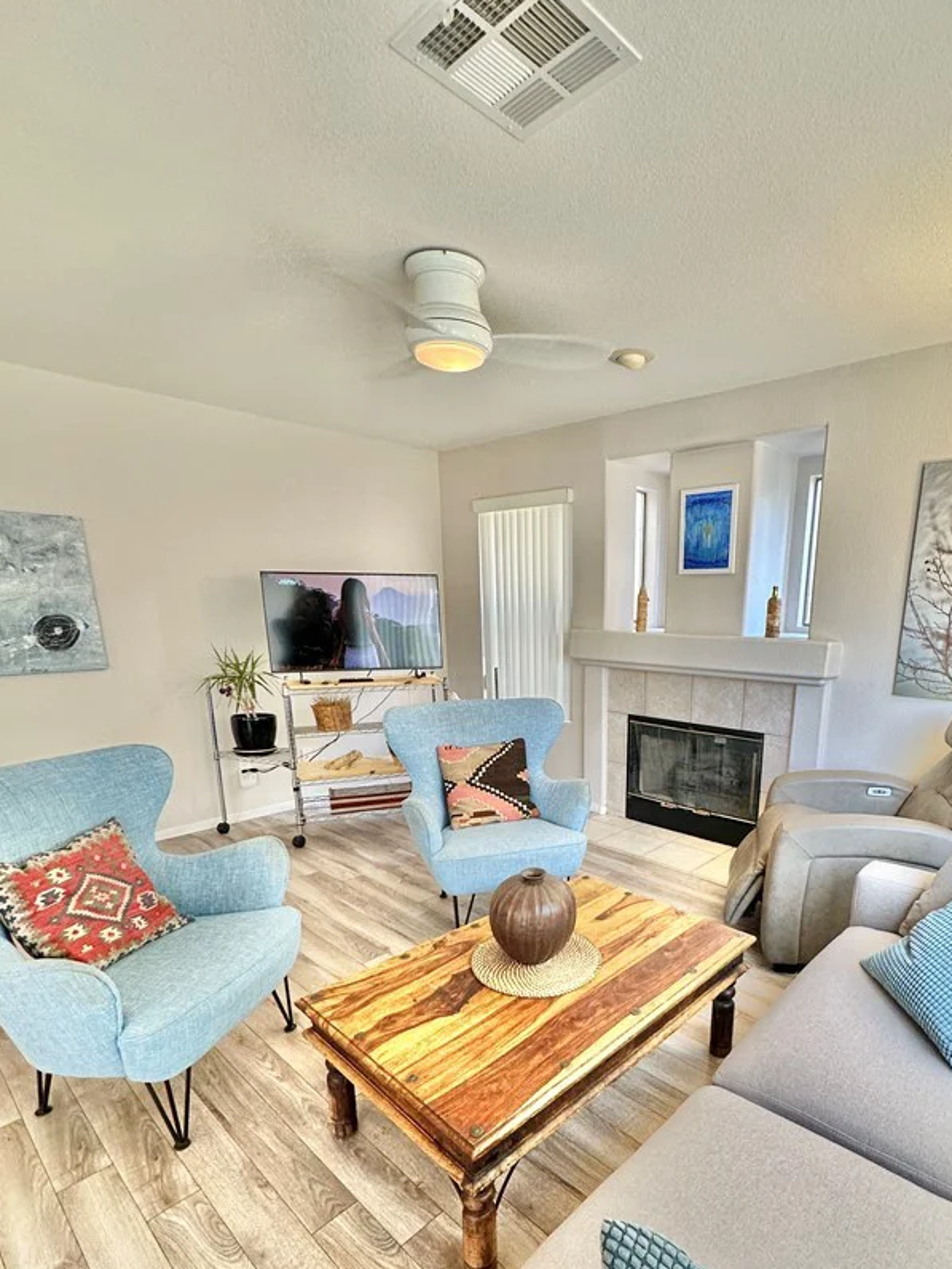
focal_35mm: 18
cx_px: 587
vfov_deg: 86.4
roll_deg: -0.7
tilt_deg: -13.6
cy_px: 773
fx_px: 660
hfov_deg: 70.6
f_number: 2.2
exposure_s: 1/120
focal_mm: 2.22
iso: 160
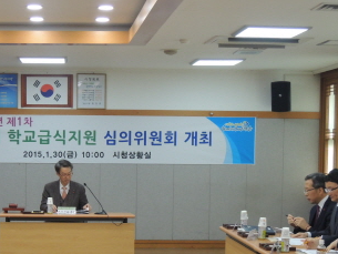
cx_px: 71
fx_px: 801
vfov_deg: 17.8
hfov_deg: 23.5
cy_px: 207
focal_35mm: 82
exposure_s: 1/60
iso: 400
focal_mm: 9
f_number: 3.7
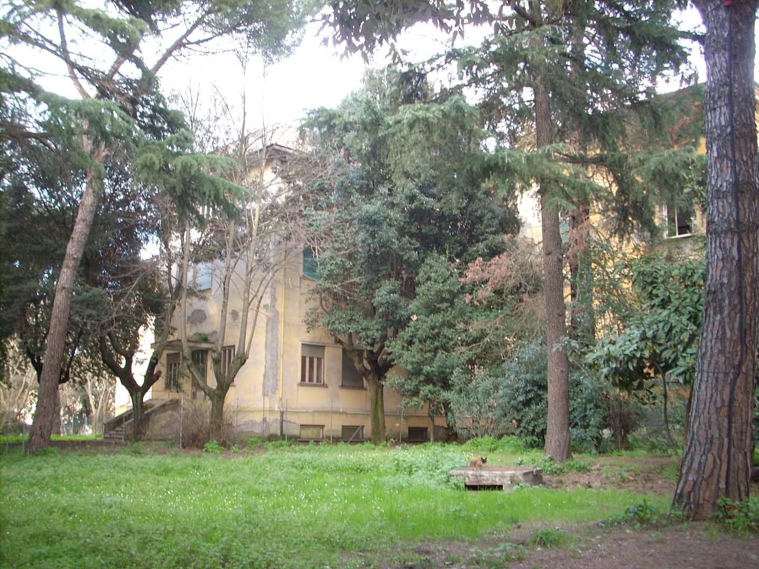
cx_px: 380
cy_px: 284
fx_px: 811
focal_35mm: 37
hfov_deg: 50.1
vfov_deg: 38.7
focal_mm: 6.2
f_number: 2.8
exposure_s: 1/30
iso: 200
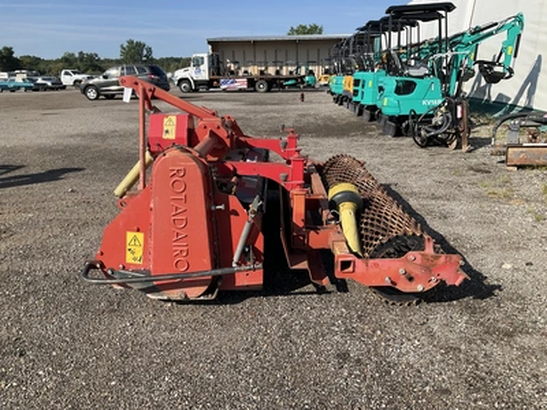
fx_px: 458
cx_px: 274
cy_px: 205
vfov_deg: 48.2
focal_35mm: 29
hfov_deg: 61.7
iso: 25
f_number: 1.8
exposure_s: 1/1279
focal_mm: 3
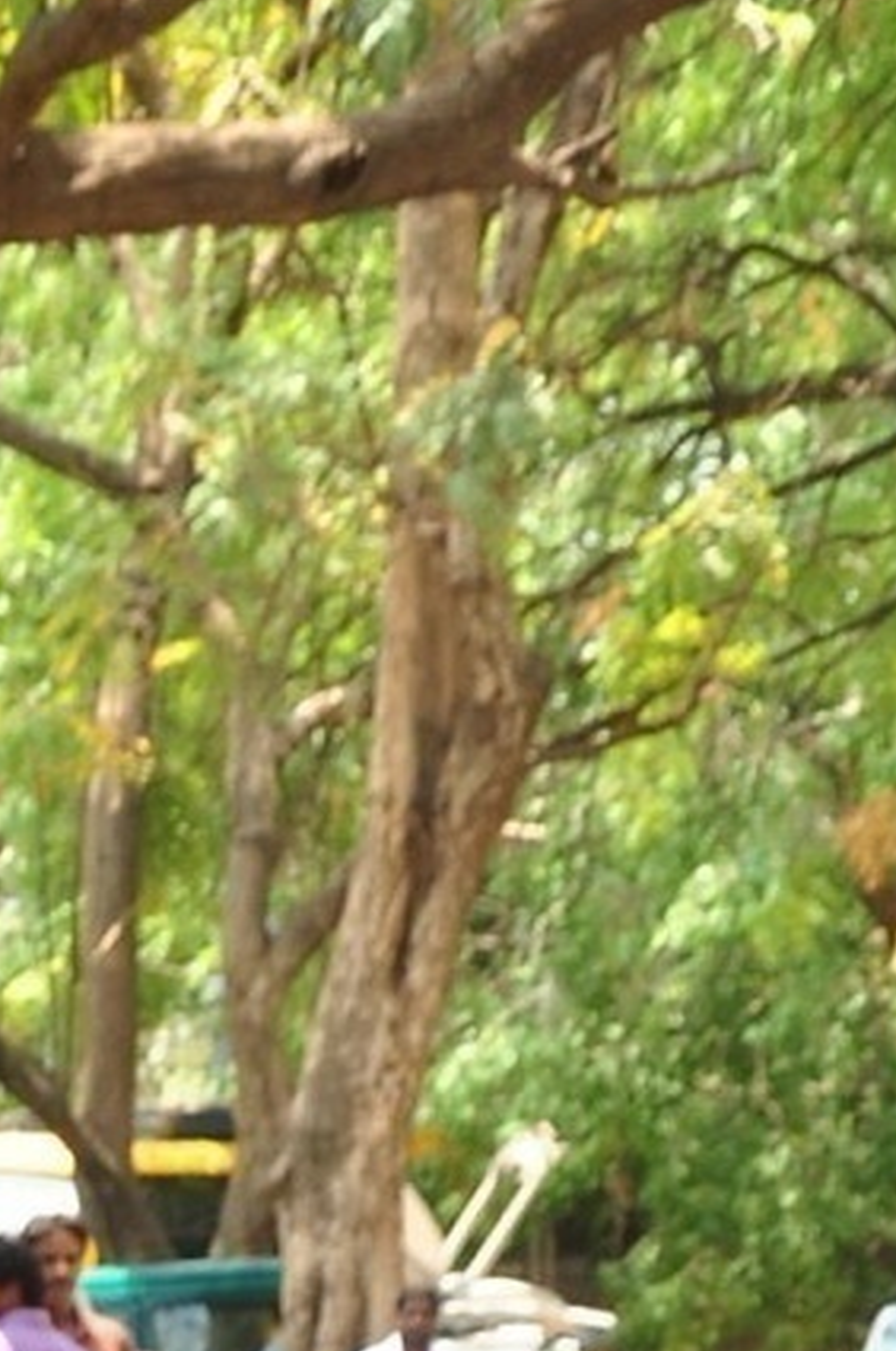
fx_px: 7640
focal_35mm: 204
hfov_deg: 6.5
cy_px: 2618
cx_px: -772
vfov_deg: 9.5
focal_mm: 32
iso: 400
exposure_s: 1/125
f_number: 9
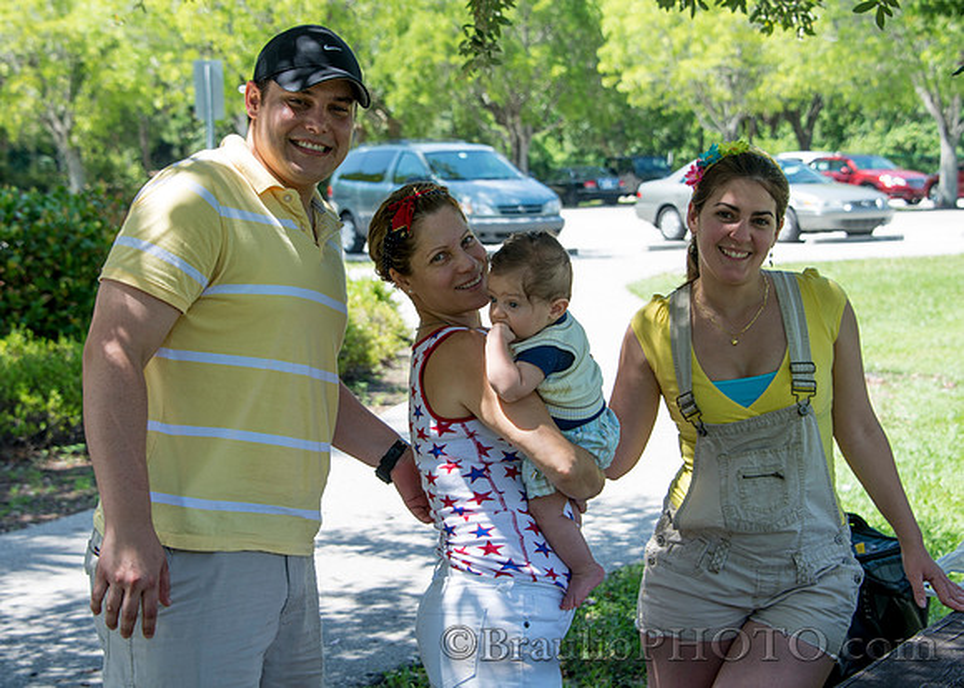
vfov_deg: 18.4
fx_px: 2119
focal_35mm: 77
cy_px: 278
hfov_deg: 25.6
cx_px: 459
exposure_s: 1/100
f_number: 6.3
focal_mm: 62
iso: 100
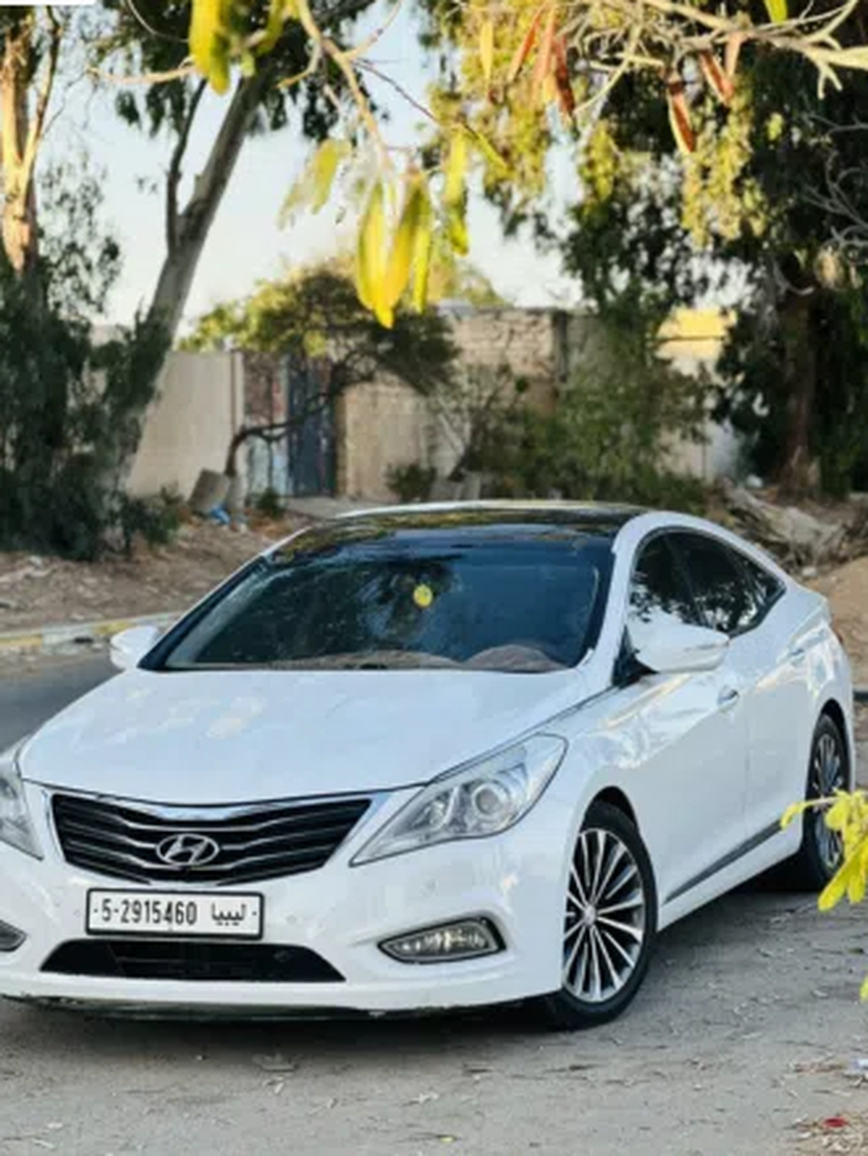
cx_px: 420
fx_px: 3108
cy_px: 599
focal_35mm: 93
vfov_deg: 21.1
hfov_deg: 15.9
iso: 32
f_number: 2.8
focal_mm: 9
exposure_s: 1/121
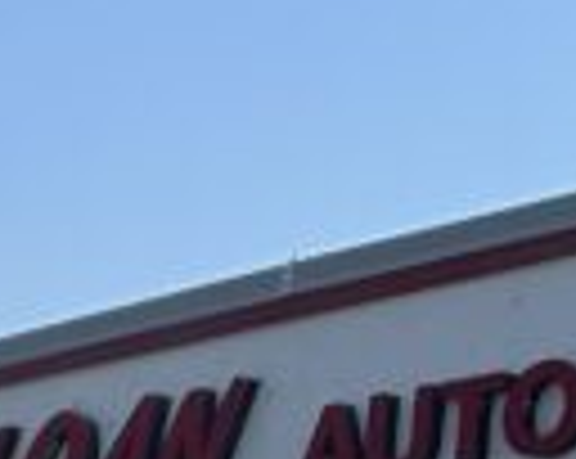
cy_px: 1485
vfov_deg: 6.7
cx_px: -828
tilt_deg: -10.8
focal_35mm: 203
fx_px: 3455
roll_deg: -2.1
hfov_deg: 8.6
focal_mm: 5.7
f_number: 1.5
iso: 50
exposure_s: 1/3571
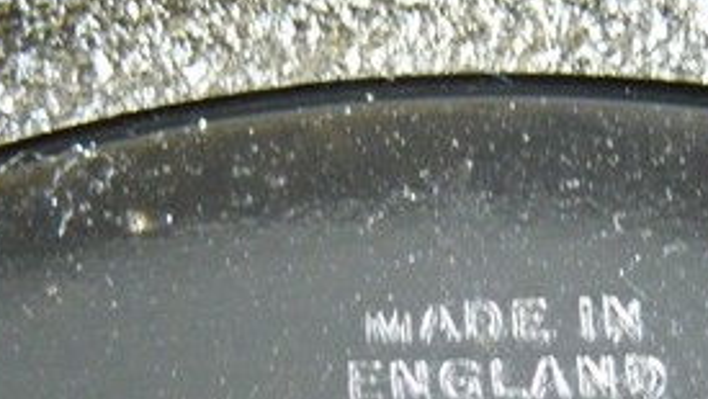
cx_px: 445
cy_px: 363
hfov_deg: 19.9
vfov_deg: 11.3
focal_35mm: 107
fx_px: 2010
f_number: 3
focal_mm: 8
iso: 800
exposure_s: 1/8
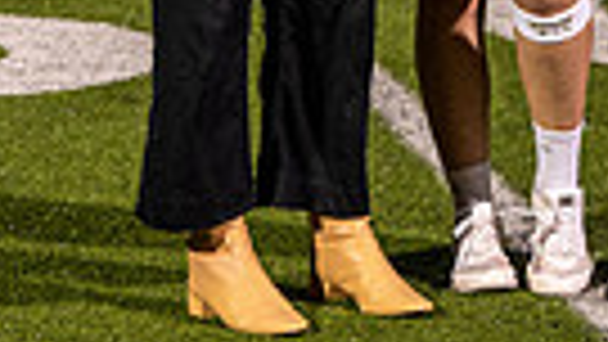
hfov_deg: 7.4
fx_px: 4676
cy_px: -562
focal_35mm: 290
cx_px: 482
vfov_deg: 4.1
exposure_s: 1/125
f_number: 4
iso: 640
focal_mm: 83
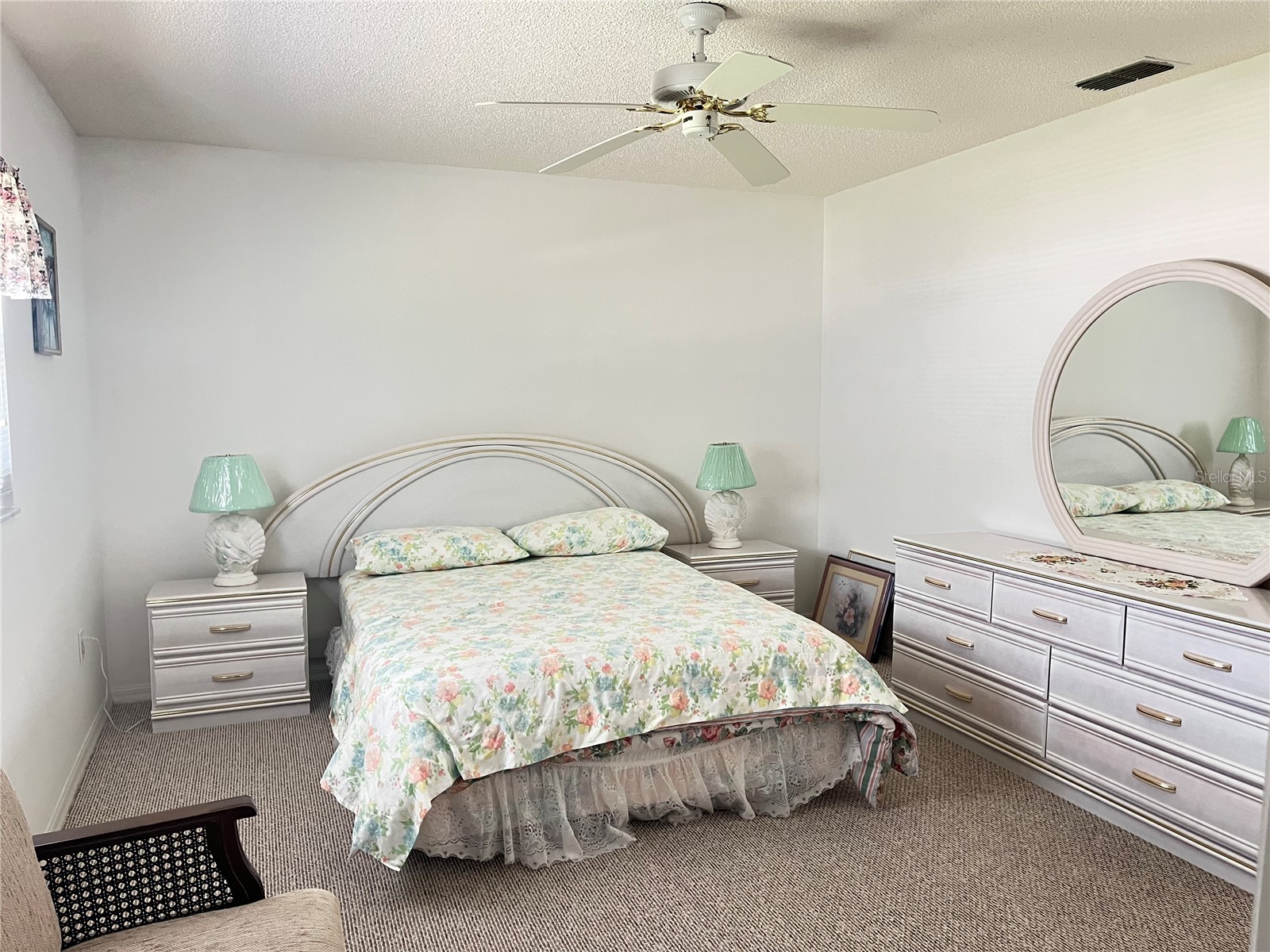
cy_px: 476
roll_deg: +0.8
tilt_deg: -6.5
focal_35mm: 26
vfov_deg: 53.1
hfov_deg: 67.3
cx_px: 635
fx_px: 954
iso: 400
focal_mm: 5.1
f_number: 1.6
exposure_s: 1/40
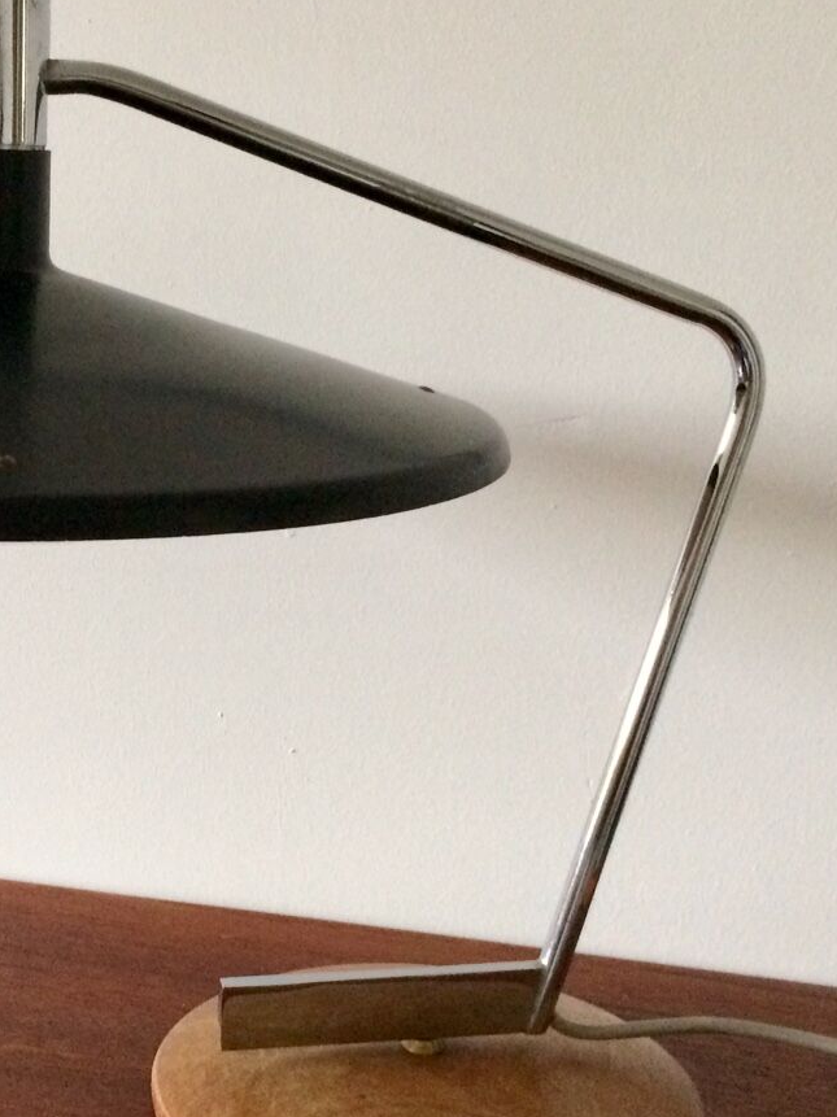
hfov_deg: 26.0
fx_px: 1774
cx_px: 147
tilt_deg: -15.4
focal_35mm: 55
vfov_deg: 34.9
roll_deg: +0.7
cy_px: 632
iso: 320
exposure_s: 1/33
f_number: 2.2
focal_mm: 4.15
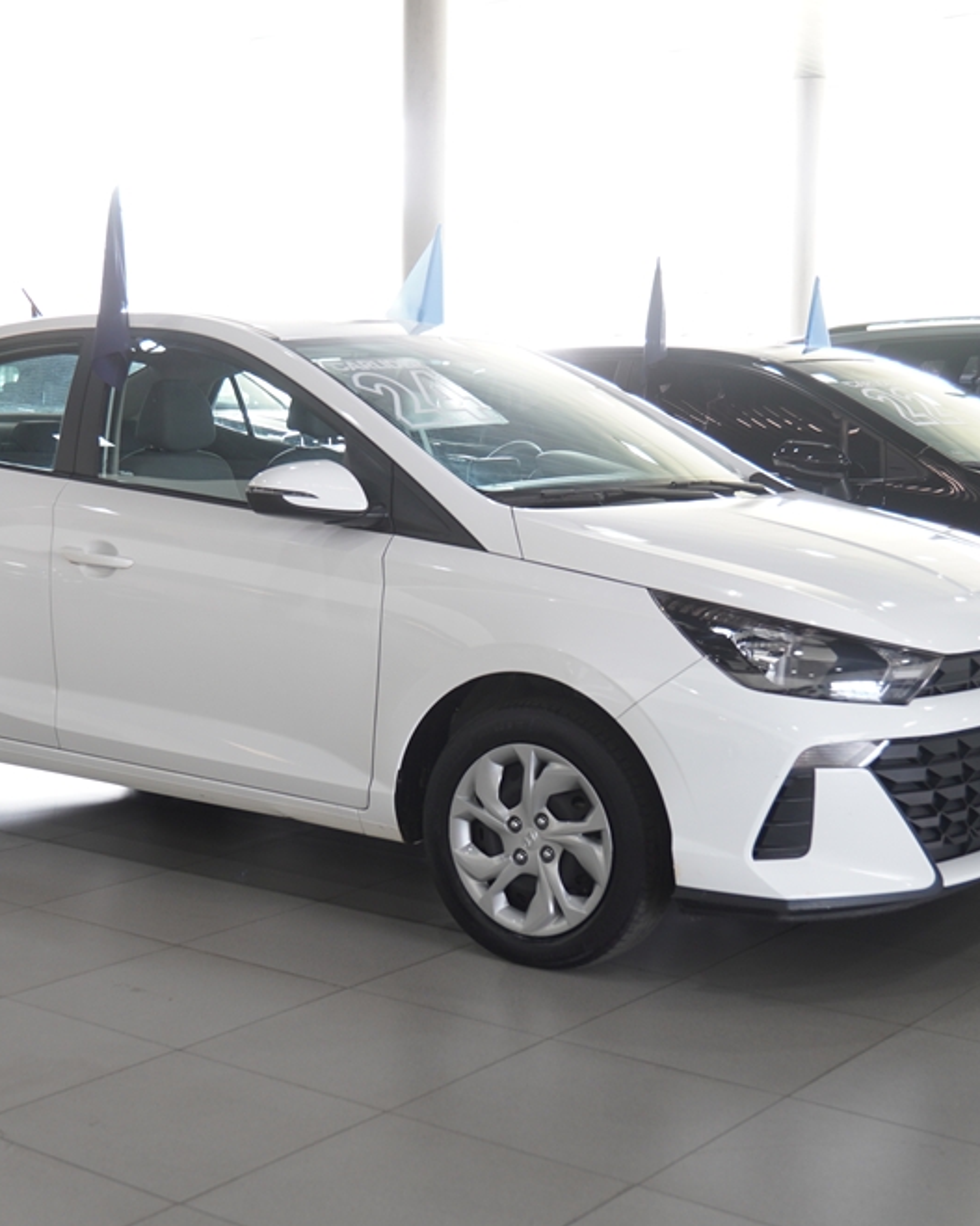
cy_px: 628
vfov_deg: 34.3
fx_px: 1985
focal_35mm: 55
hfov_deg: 27.7
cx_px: 400
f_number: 2.8
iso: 200
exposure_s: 1/40
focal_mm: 25
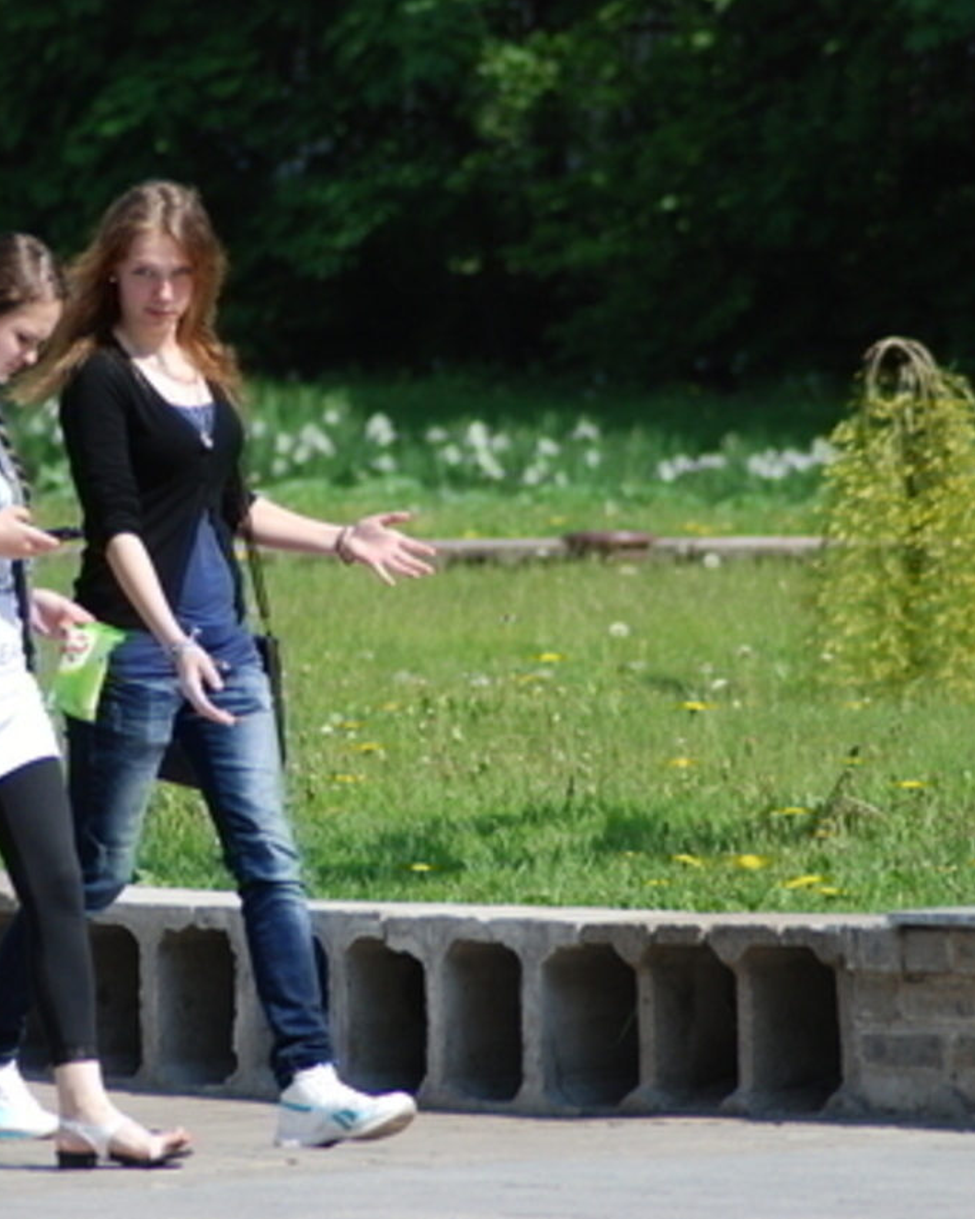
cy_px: 609
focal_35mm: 401
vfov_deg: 4.8
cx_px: 311
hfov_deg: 3.9
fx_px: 14464
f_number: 4.8
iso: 250
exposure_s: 1/1000
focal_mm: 190
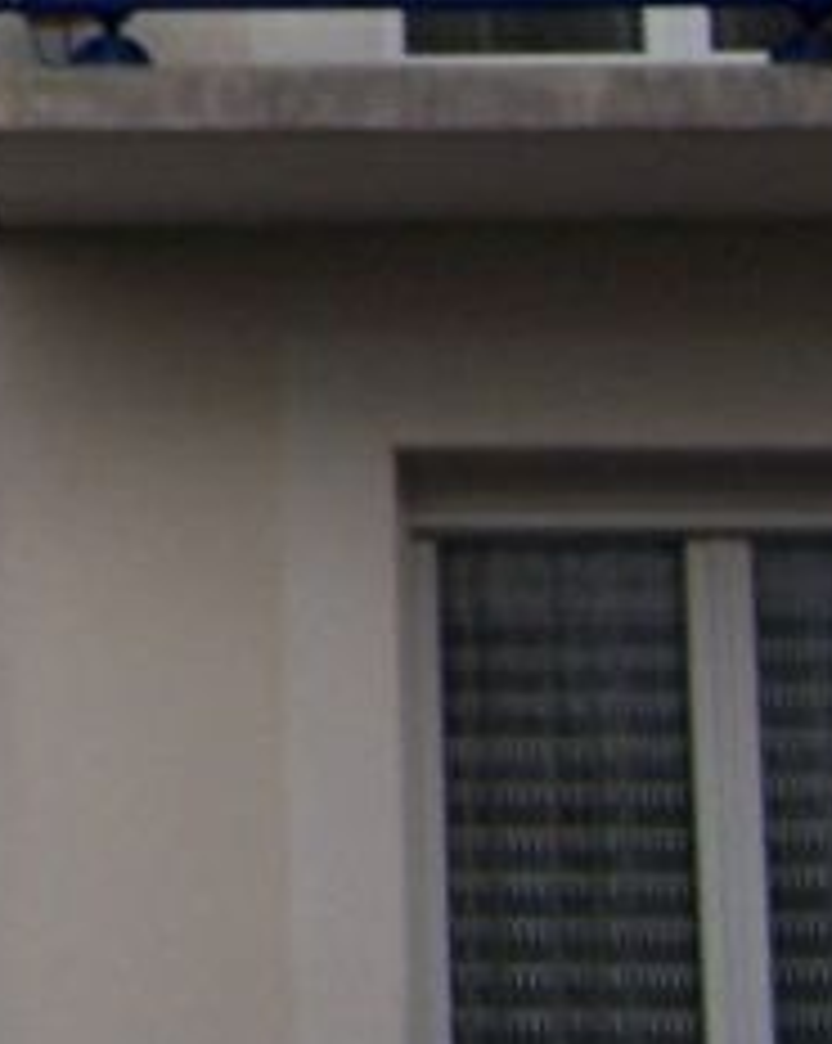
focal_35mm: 164
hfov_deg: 8.9
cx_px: -751
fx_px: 5058
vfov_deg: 11.2
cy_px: -662
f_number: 2.8
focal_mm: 6.3
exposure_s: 1/500
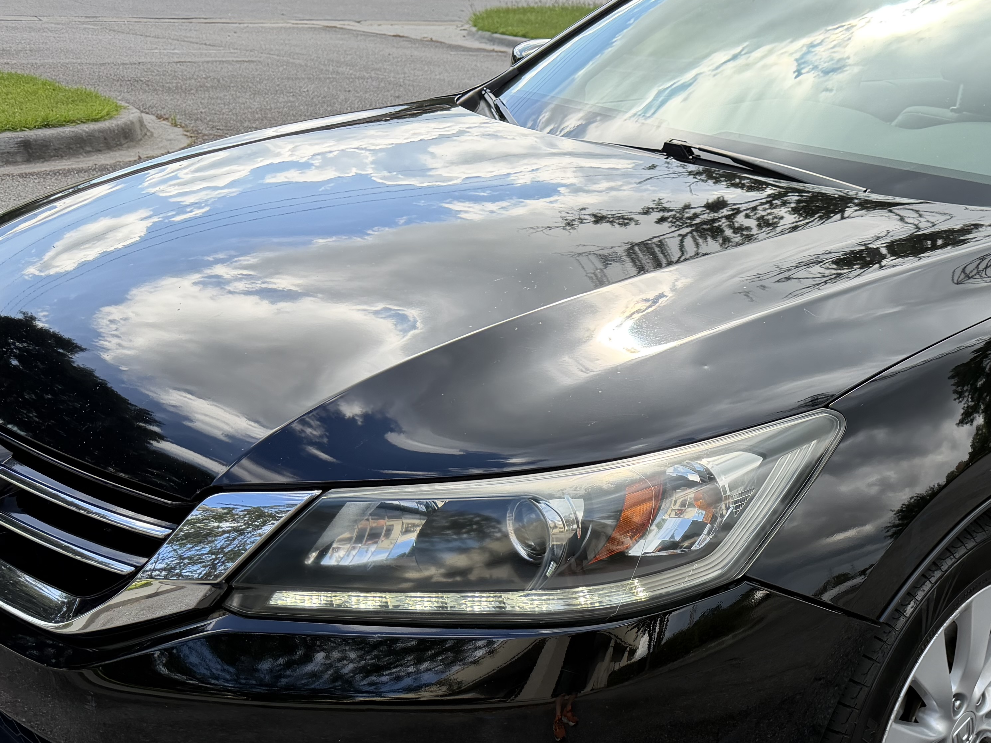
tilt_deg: -25.1
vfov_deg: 30.9
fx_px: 1317
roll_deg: -4.7
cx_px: 795
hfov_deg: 39.6
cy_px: 566
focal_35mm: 46
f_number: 1.78
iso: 100
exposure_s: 1/1174
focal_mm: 6.76
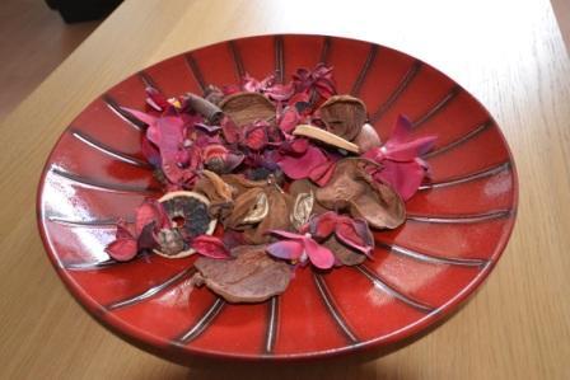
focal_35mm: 30
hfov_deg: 61.9
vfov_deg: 43.6
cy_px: 190
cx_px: 285
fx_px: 475
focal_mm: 20
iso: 1250
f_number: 5.6
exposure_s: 1/60
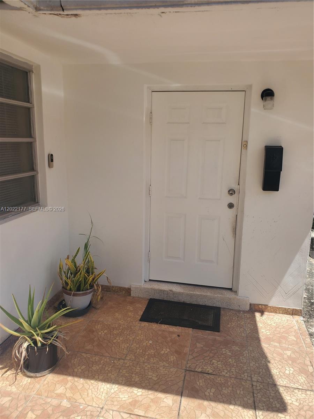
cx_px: 157
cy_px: 210
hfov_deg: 53.1
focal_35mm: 26
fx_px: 314
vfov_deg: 67.3
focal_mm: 4.3
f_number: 2.4
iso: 50
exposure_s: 1/1554
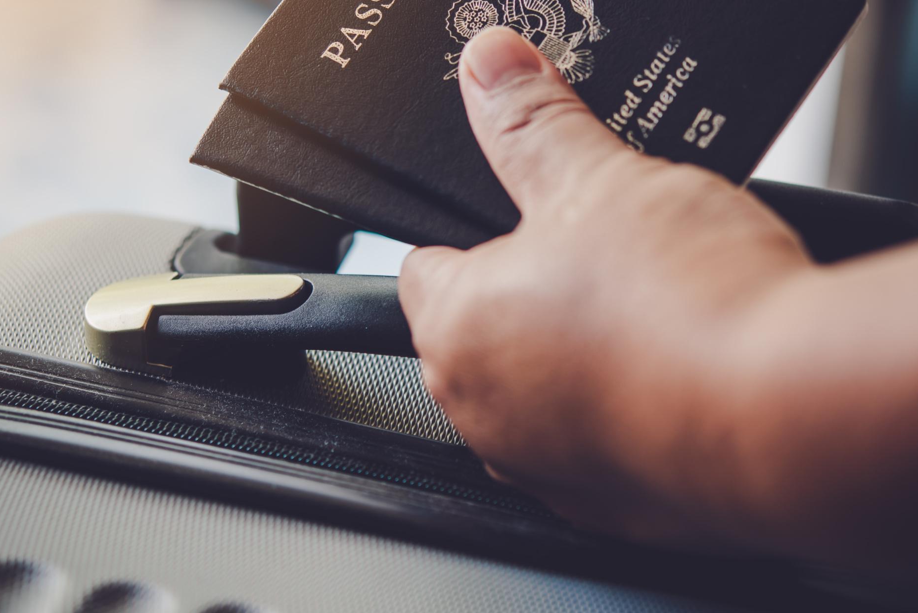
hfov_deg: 21.0
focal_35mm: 97
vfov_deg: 14.1
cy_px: 281
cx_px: 527
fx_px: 2474
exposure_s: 1/60
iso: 100
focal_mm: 60
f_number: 3
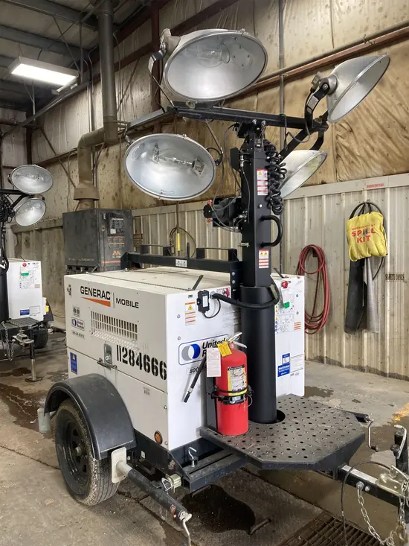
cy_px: 273
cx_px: 204
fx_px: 441
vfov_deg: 63.4
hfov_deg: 49.8
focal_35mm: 28
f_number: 1.8
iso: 100
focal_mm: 3.99
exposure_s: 1/60
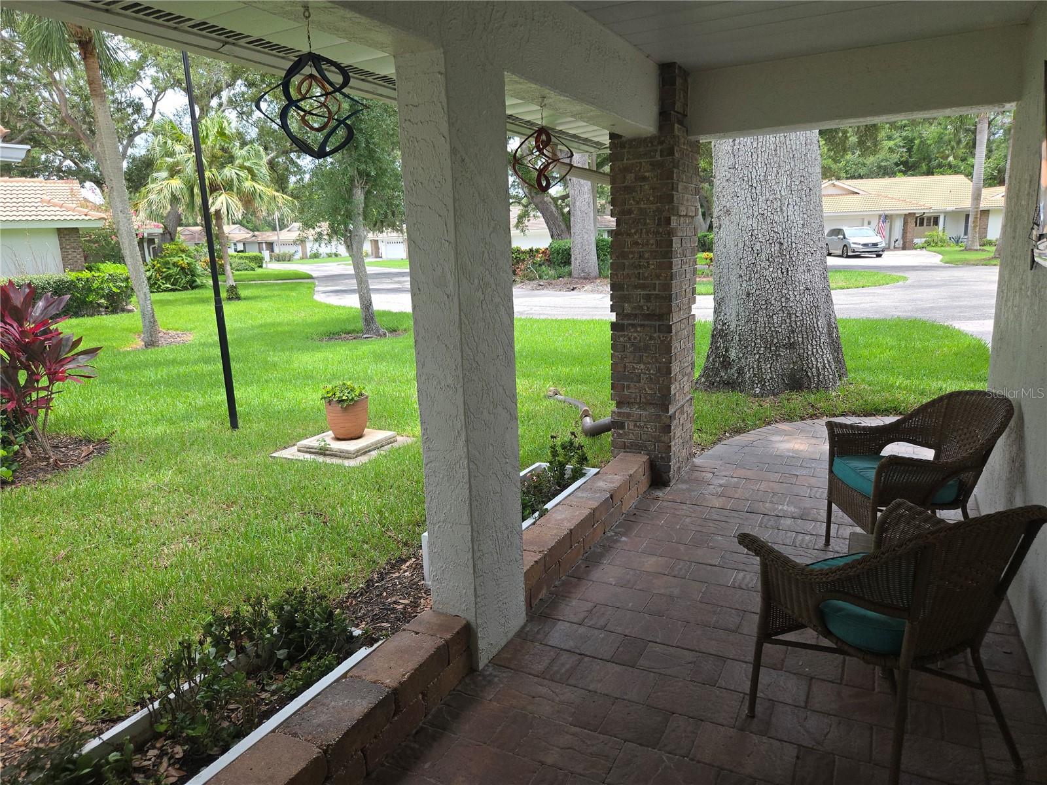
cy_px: 392
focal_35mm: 23
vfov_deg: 58.9
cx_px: 524
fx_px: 696
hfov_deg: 73.9
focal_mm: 5.4
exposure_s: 1/1245
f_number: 1.8
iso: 80
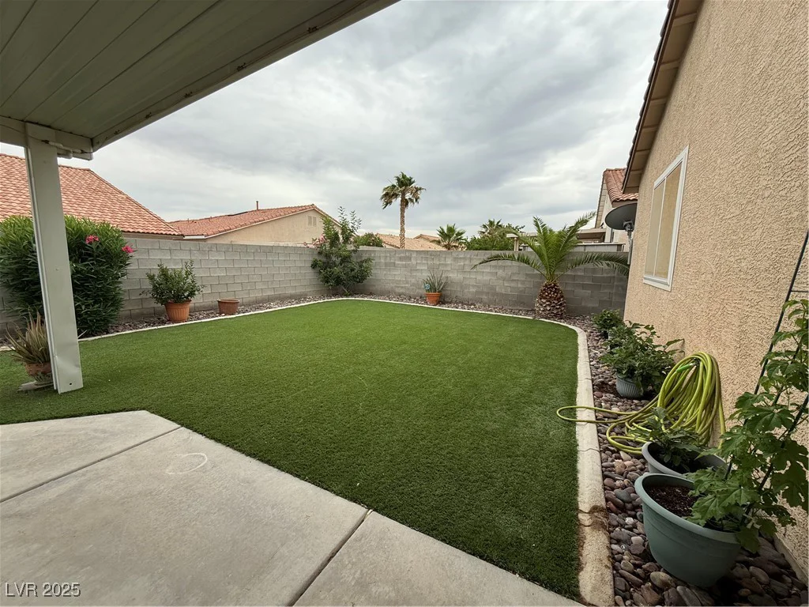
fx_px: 327
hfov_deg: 102.1
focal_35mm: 14
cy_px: 304
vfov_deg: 85.7
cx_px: 404
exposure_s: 1/1795
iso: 50
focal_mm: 2.22
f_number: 2.2
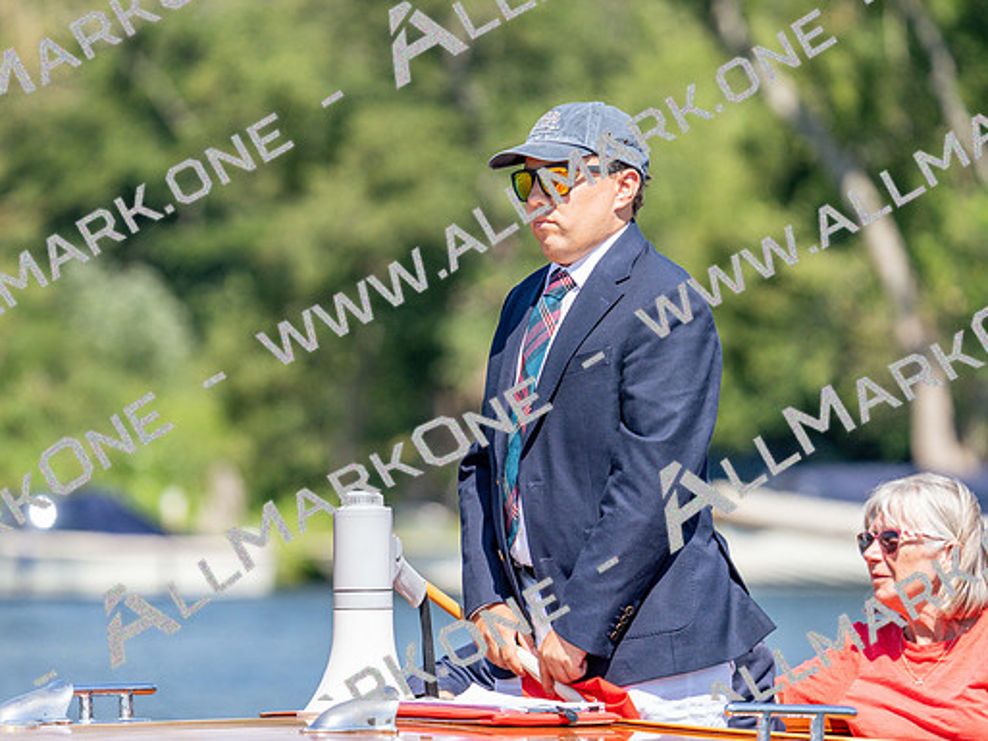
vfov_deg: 4.0
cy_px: 370
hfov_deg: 5.3
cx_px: 495
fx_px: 10677
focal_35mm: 374
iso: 800
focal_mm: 344
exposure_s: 1/2000
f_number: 6.3
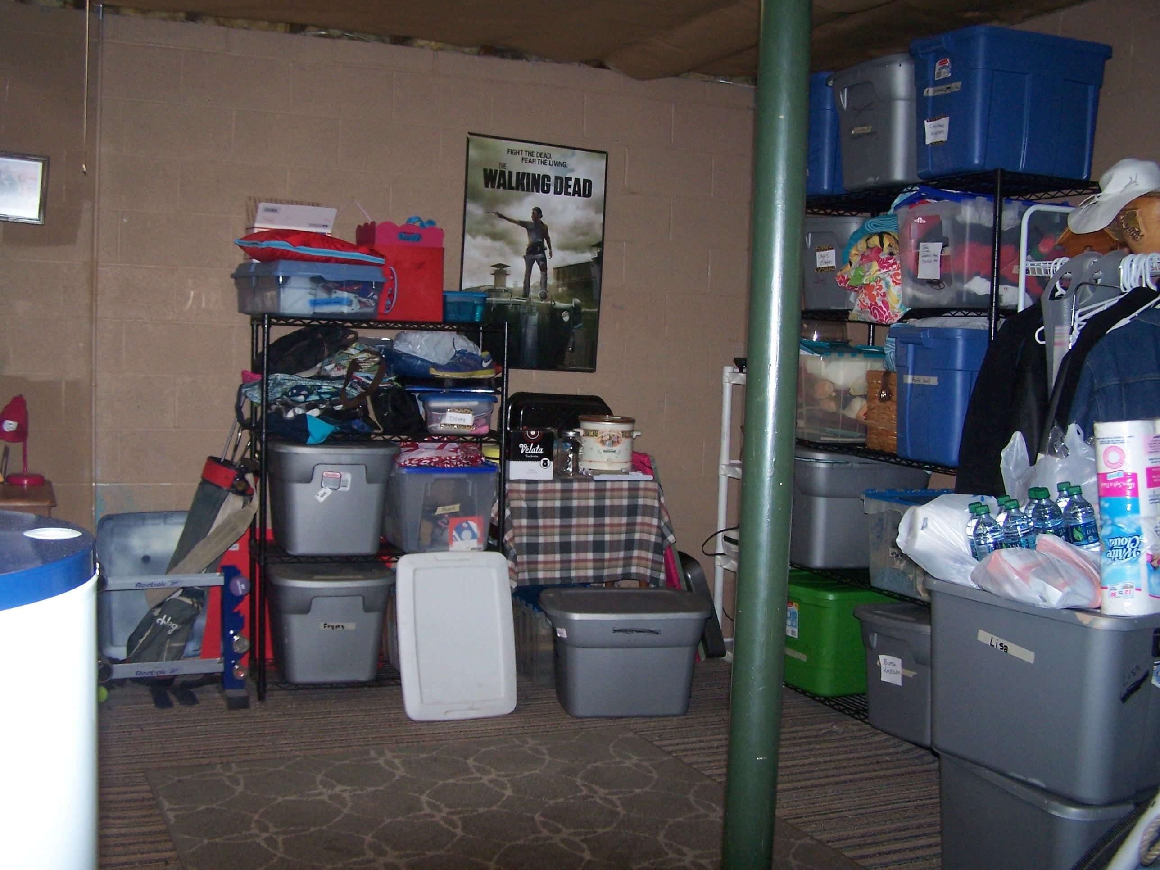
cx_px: 580
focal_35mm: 38
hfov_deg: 49.0
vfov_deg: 37.7
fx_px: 1273
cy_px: 435
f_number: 2.8
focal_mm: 6.3
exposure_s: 1/60
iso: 140
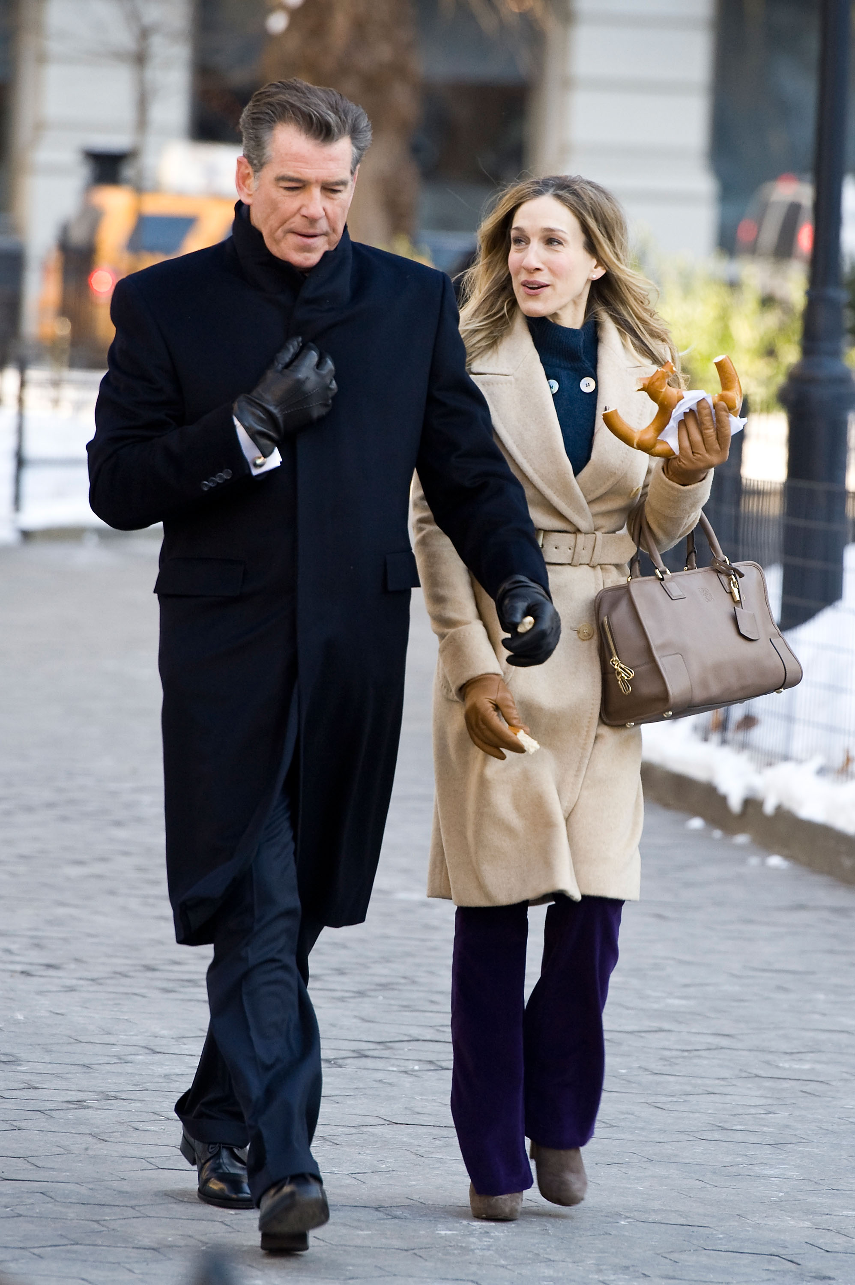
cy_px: 642
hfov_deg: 6.9
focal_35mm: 200
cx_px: 428
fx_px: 7134
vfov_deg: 10.3
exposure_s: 1/250
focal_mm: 200
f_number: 4.5
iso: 800
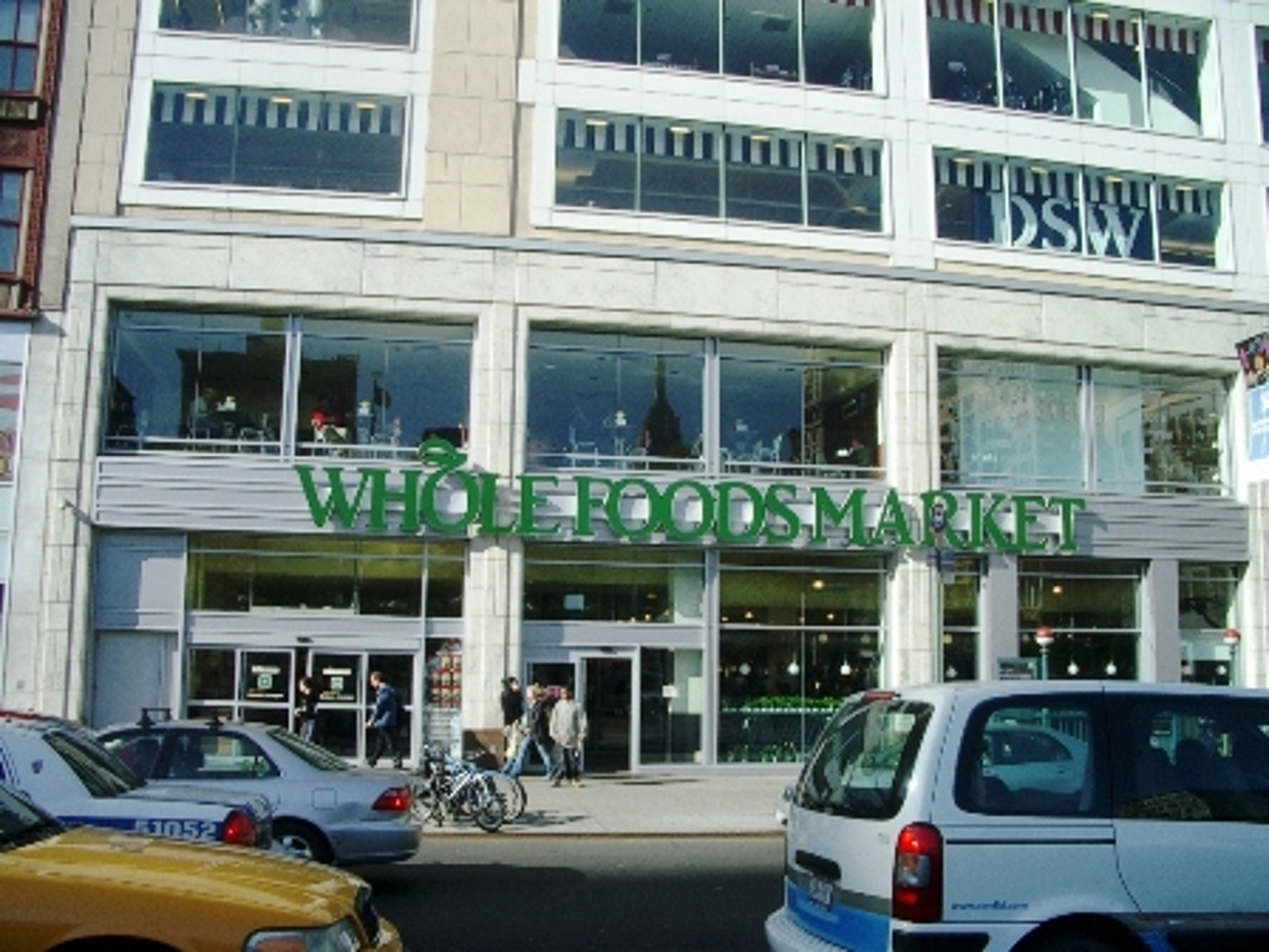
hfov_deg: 52.6
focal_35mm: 35
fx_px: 1283
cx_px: 634
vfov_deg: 40.7
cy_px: 476
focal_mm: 5.8
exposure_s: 1/400
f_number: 4.3
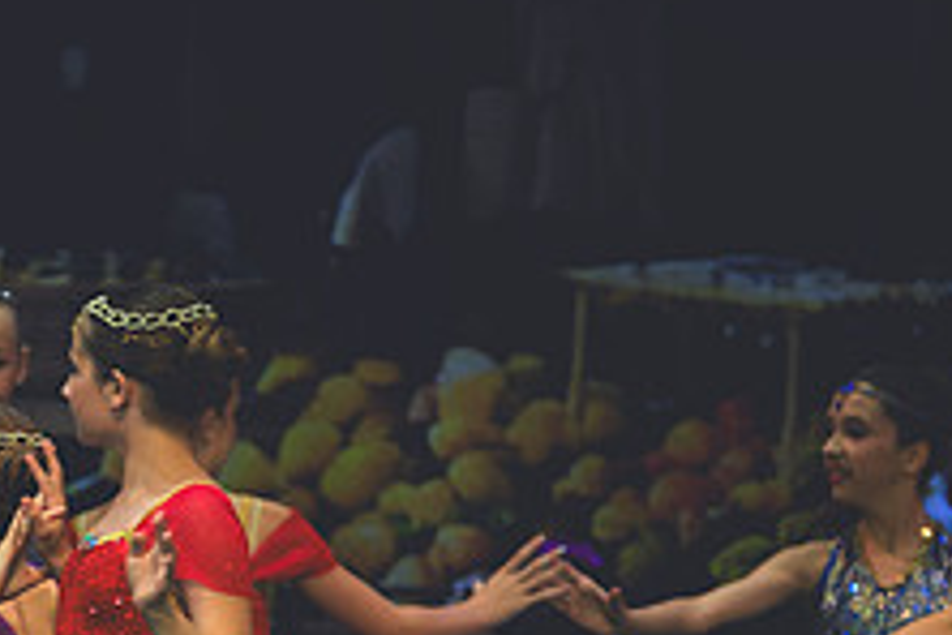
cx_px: -39
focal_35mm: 783
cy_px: 729
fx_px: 20704
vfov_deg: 1.8
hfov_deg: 2.6
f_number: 2.8
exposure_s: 1/500
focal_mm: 200
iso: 800
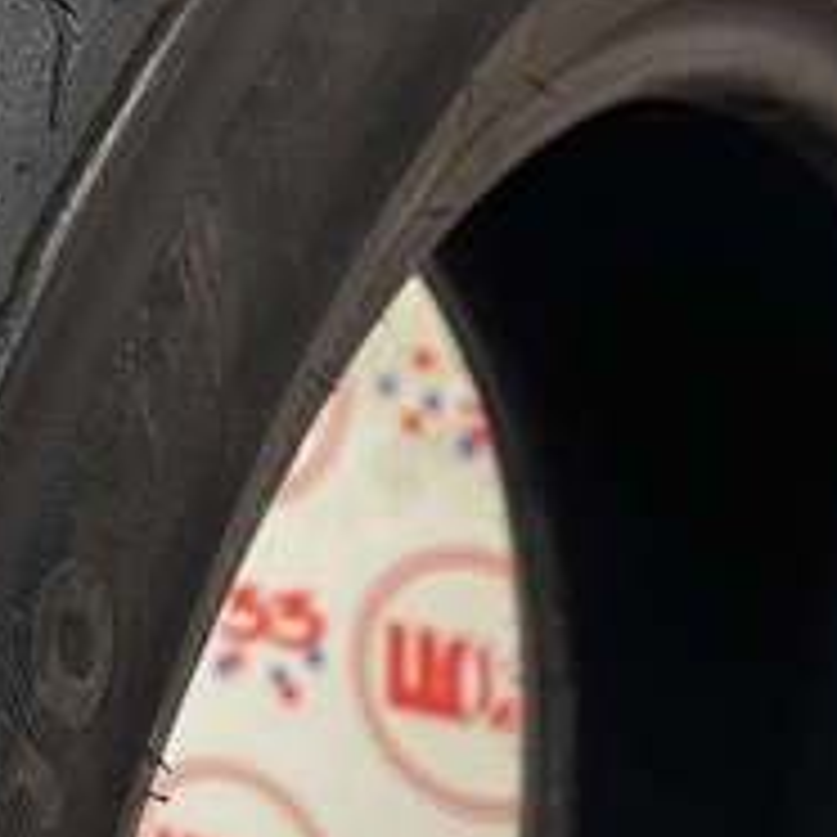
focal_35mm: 79
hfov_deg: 21.1
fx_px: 2161
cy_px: 86
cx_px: -32
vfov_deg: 21.4
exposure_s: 1/50
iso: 125
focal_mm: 4.2
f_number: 1.6
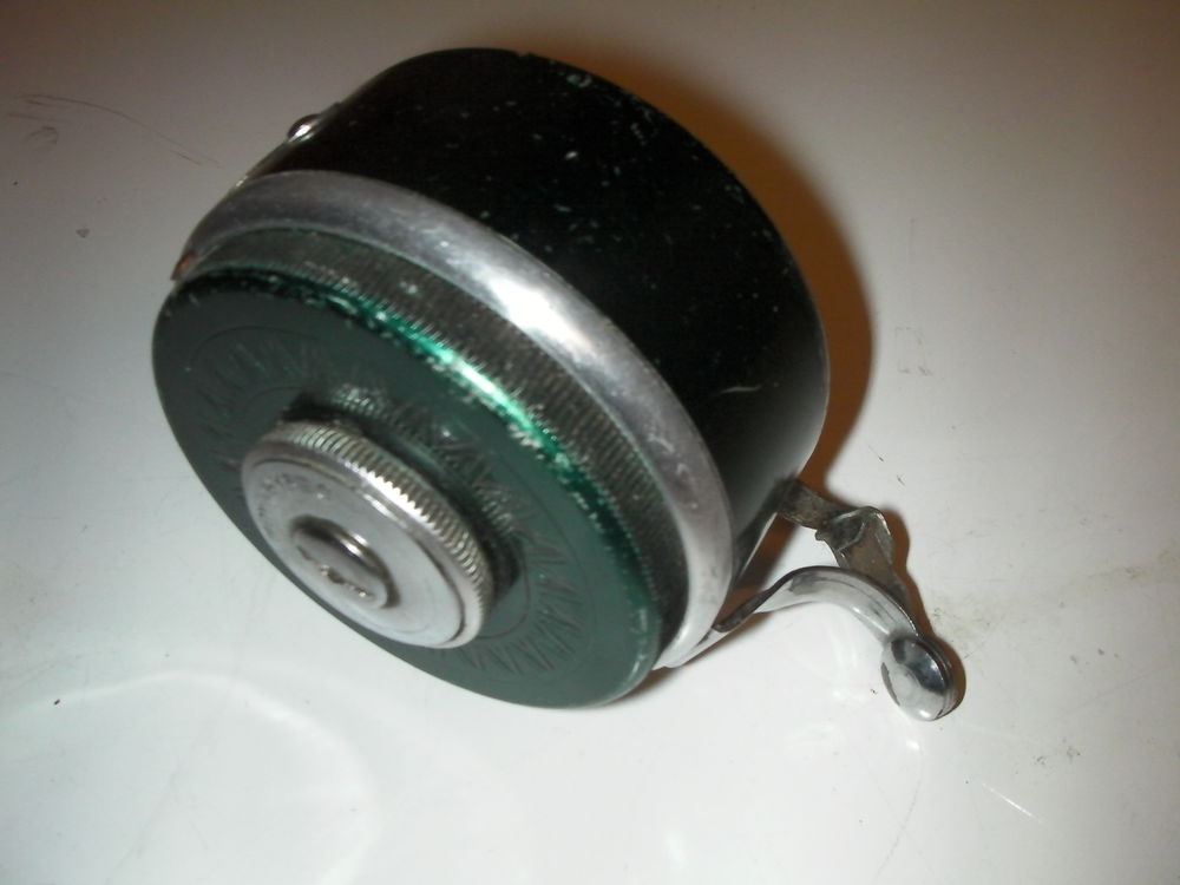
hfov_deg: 49.0
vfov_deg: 37.7
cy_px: 442
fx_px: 1295
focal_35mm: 38
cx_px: 590
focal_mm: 6.3
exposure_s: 1/30
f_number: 5.6
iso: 200
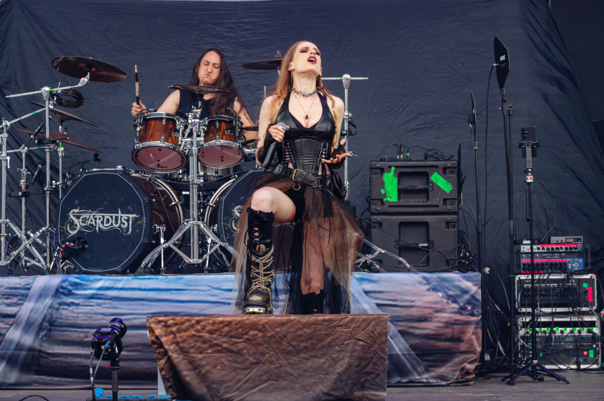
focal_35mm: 100
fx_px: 1676
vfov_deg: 13.7
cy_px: 200
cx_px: 302
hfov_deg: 20.4
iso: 4000
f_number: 7.1
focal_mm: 100
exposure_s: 1/1600
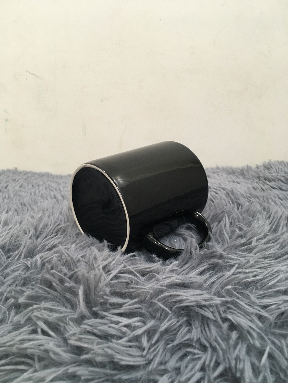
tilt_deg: -18.3
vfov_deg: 61.7
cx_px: 144
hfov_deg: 48.2
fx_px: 322
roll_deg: +0.3
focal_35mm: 29
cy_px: 192
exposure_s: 1/33
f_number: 2.2
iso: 125
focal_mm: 4.15
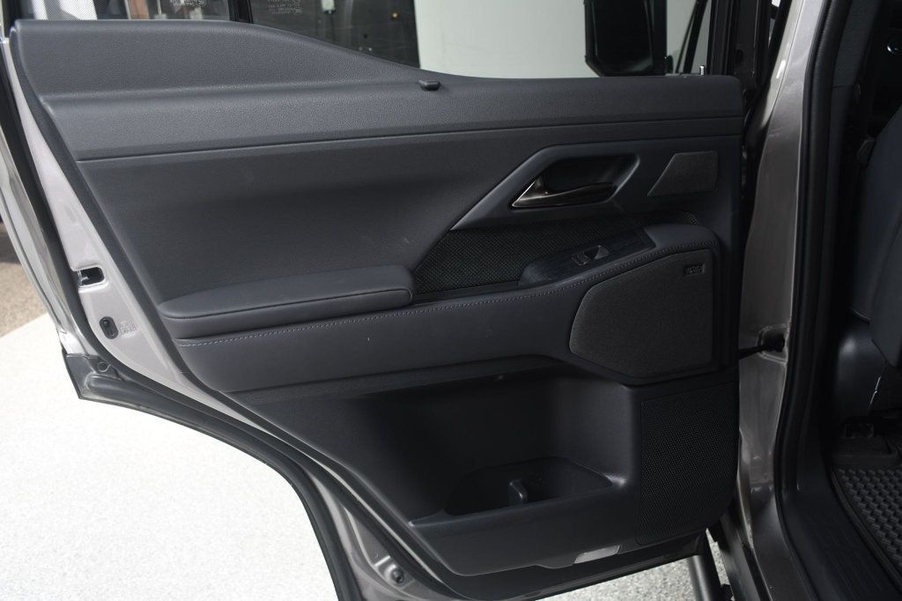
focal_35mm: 30
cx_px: 451
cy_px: 300
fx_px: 751
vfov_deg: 43.6
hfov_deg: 61.9
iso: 100
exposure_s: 1/200
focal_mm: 20
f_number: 4.5
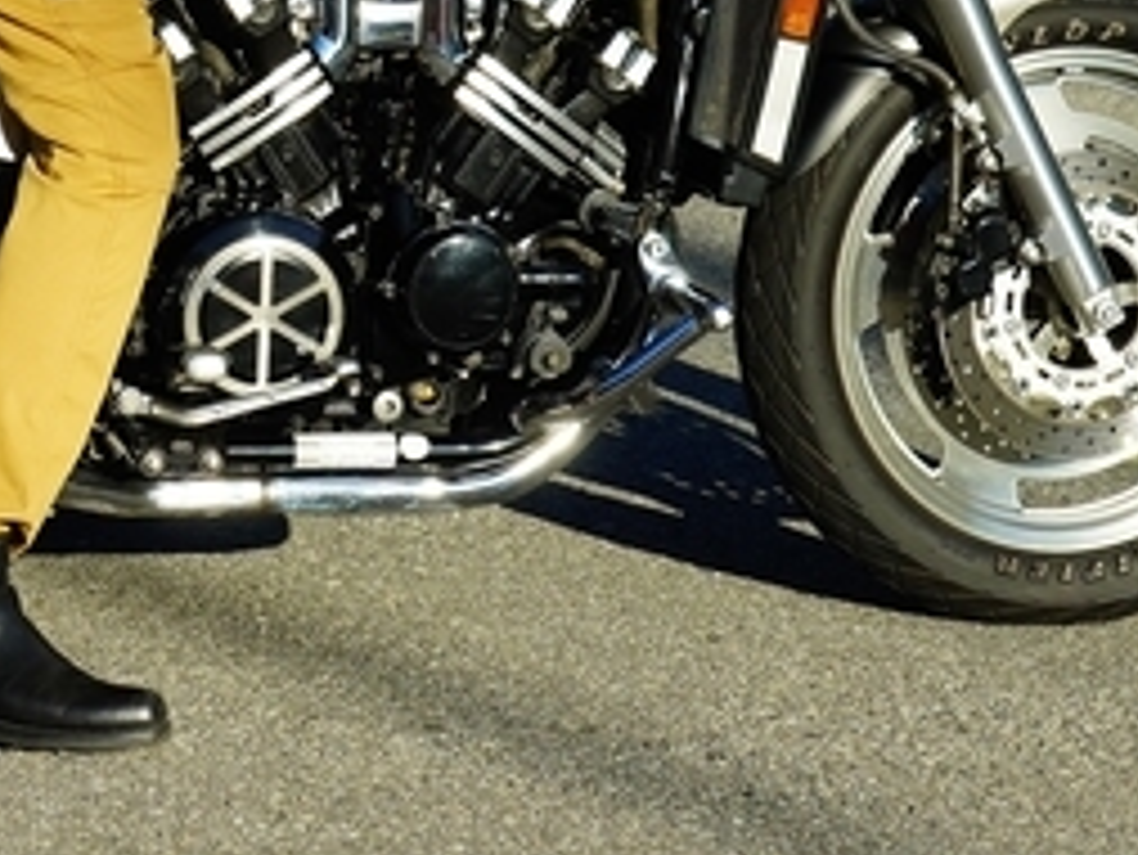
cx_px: 324
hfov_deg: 13.2
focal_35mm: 149
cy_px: -281
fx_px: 4901
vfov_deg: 9.8
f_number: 8
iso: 500
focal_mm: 49
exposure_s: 1/400
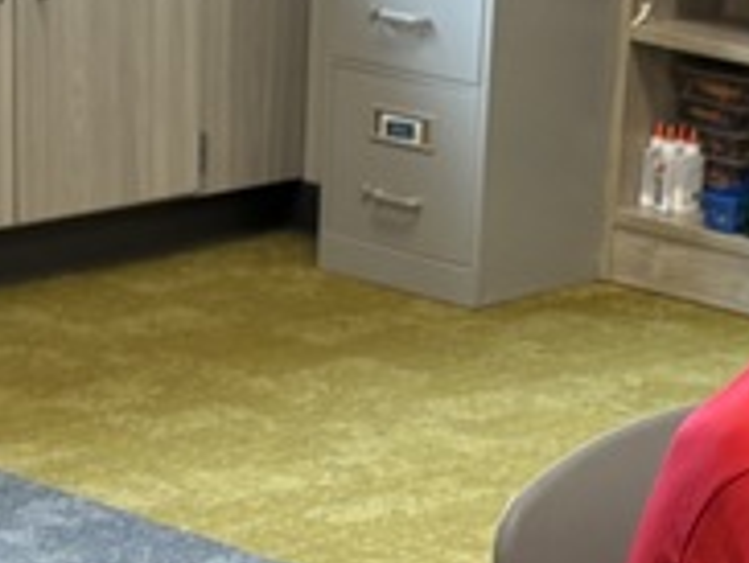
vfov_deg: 9.6
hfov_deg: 13.5
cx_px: 325
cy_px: 1089
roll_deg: -2.9
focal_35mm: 146
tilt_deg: -28.2
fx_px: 3163
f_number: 1.6
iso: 125
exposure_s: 1/60
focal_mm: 5.96
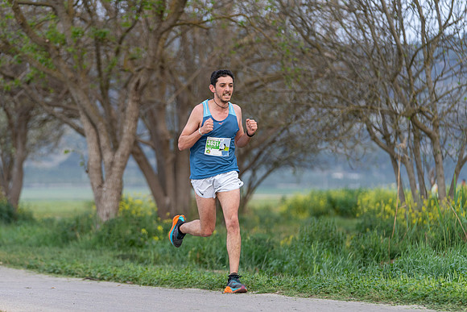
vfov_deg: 9.2
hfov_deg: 13.7
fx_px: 1945
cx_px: 208
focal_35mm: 150
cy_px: 173
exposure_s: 1/400
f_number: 2.8
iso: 800
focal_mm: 135
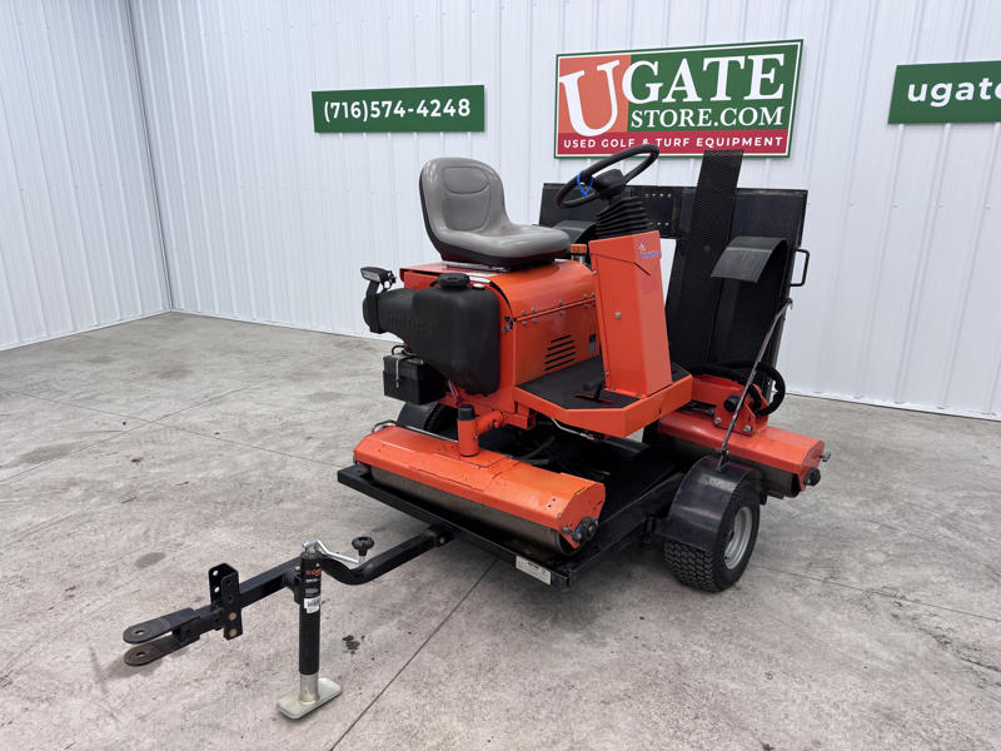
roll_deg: -0.4
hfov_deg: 71.6
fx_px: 694
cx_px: 500
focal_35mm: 24
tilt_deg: -17.6
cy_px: 376
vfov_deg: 56.8
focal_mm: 6.76
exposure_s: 1/120
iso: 80
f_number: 1.78
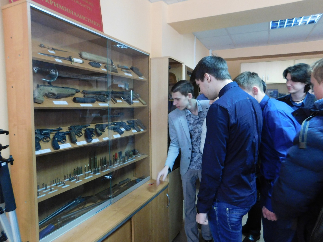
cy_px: 121
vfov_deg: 58.9
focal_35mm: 23
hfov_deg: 73.9
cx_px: 162
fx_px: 215
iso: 400
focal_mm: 4
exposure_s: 1/20
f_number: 3
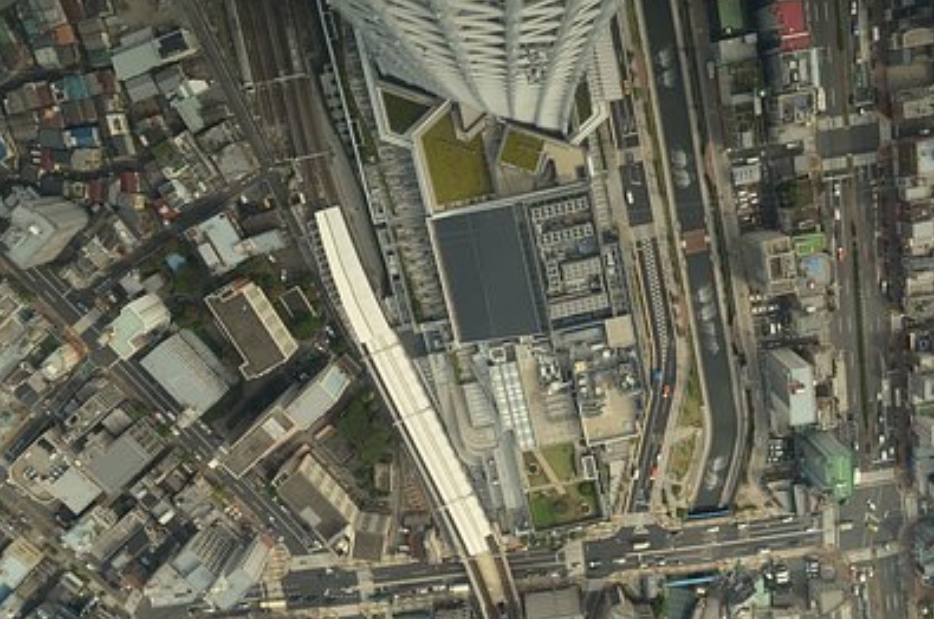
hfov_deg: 54.3
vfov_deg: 37.5
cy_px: 384
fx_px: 907
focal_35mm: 35
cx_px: 537
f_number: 8
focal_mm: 18
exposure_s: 1/250
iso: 110
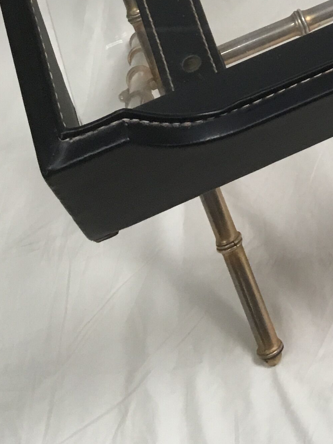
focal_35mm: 88
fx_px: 1129
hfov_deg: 16.0
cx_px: 417
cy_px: -186
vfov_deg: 19.8
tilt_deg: -49.1
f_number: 2.2
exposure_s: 1/33
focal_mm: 4.15
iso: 64
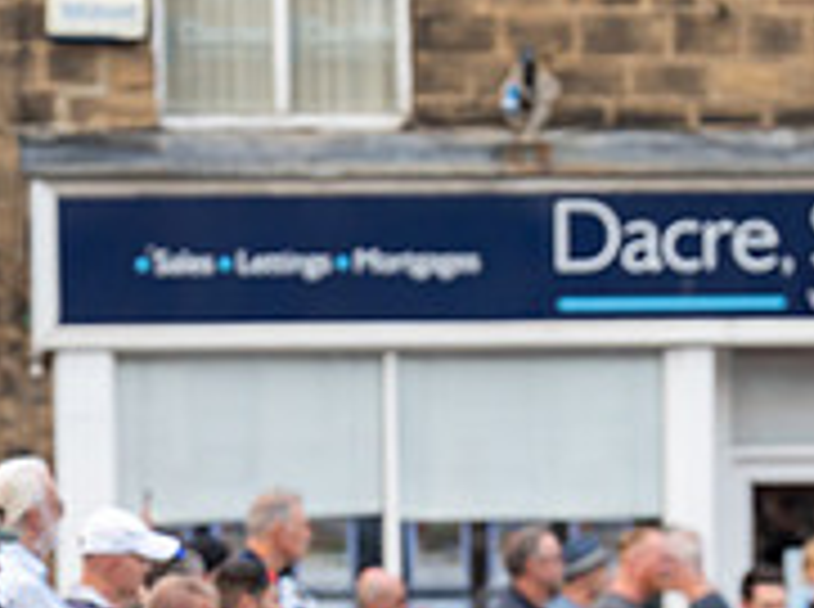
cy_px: 754
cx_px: 31
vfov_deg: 3.5
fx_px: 9786
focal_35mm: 417
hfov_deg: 4.8
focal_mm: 135
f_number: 3.2
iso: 500
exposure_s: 1/1000
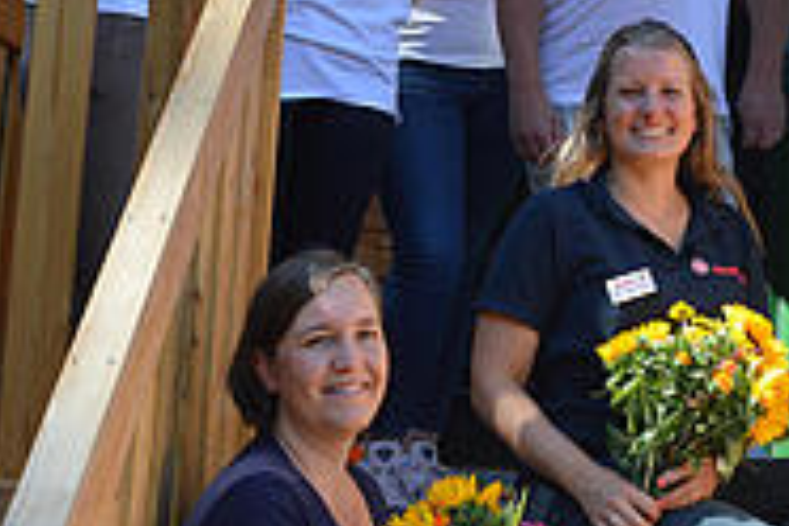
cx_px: 717
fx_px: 2104
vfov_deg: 14.0
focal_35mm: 96
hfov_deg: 20.8
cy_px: -23
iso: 100
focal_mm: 18
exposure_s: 1/160
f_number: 6.3
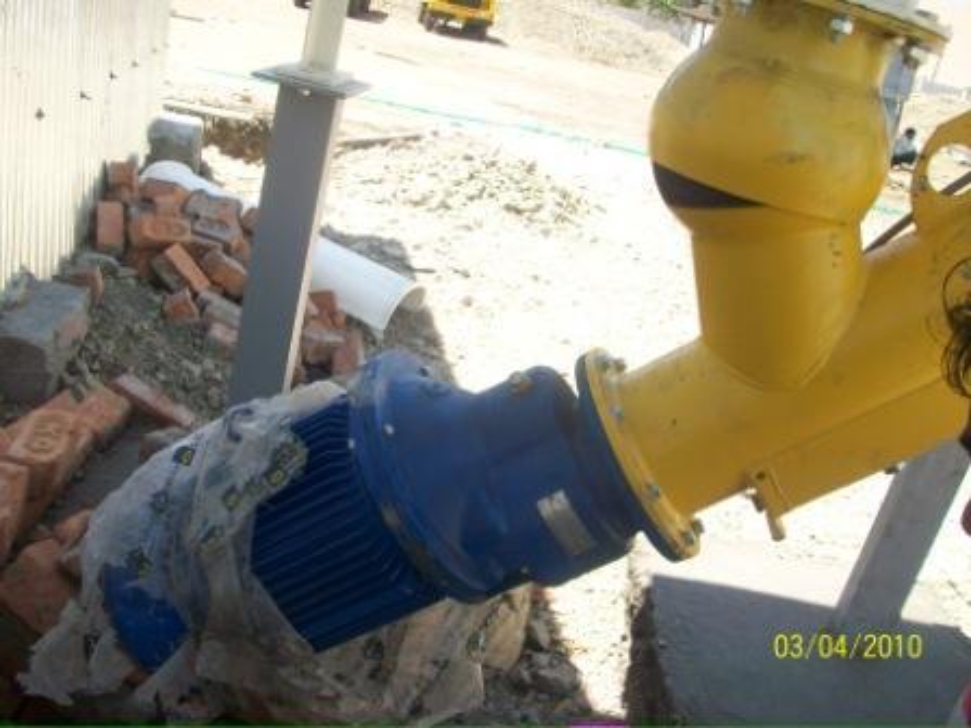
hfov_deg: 56.8
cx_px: 486
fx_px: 898
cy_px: 364
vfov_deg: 44.2
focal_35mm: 32
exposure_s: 1/320
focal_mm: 5.7
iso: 64
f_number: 2.8
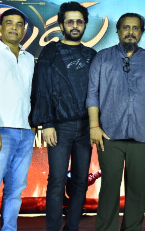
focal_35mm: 85
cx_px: 94
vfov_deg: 24.3
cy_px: 108
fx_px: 537
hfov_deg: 15.4
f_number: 5
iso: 2000
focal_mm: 50
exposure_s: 1/125
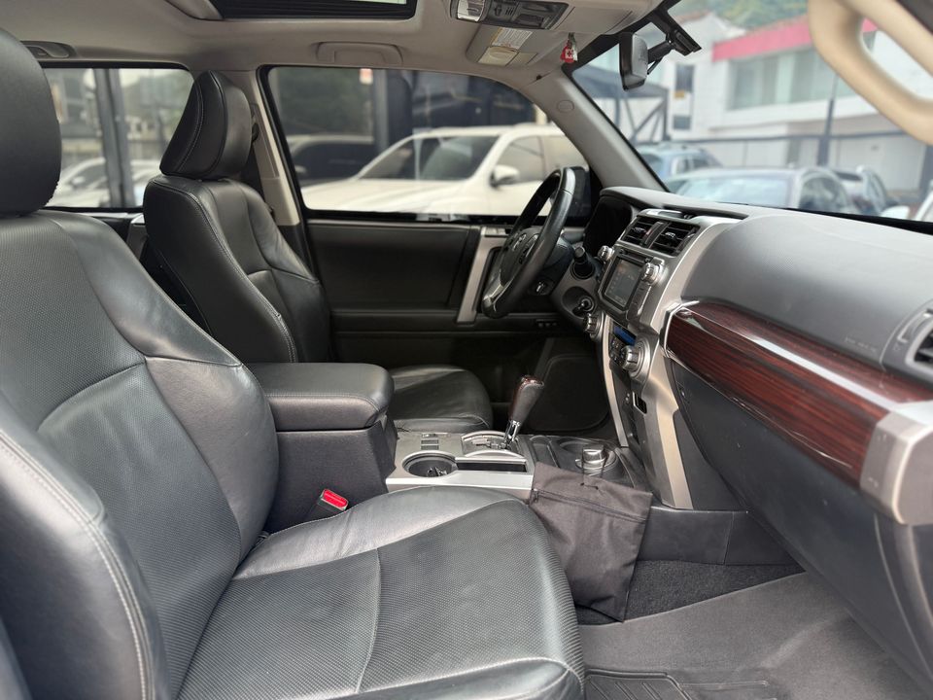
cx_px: 466
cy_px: 350
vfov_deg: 56.8
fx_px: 647
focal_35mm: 24
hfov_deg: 71.6
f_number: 1.78
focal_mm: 6.76
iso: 125
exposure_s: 1/133
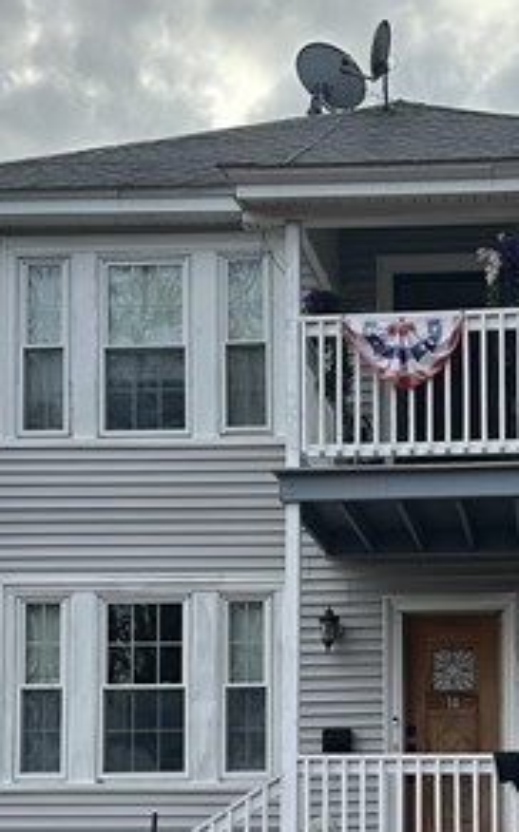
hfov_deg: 19.1
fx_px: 1519
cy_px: 681
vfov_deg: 29.8
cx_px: 433
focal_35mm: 67
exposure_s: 1/1916
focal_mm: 6.86
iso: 80
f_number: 1.78
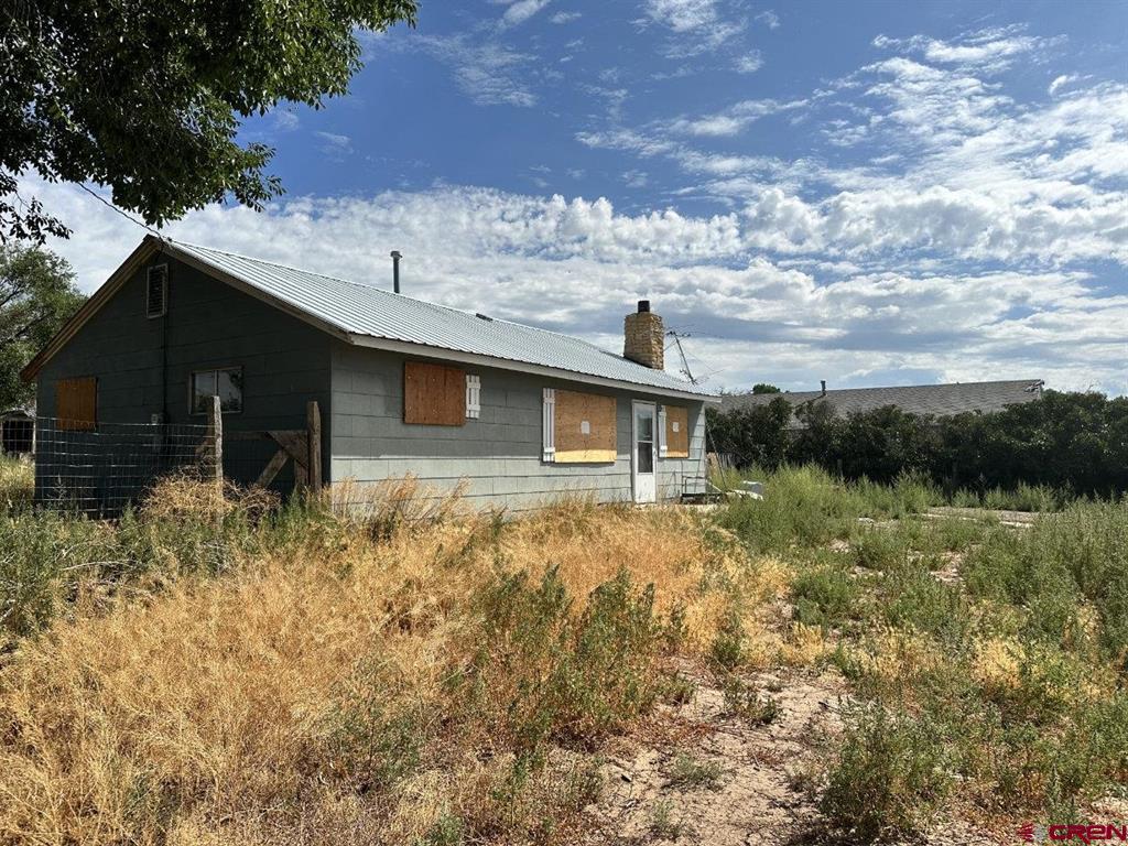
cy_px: 423
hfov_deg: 71.6
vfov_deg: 56.8
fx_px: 782
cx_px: 564
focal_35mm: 24
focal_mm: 6.9
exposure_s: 1/8929
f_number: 1.8
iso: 80
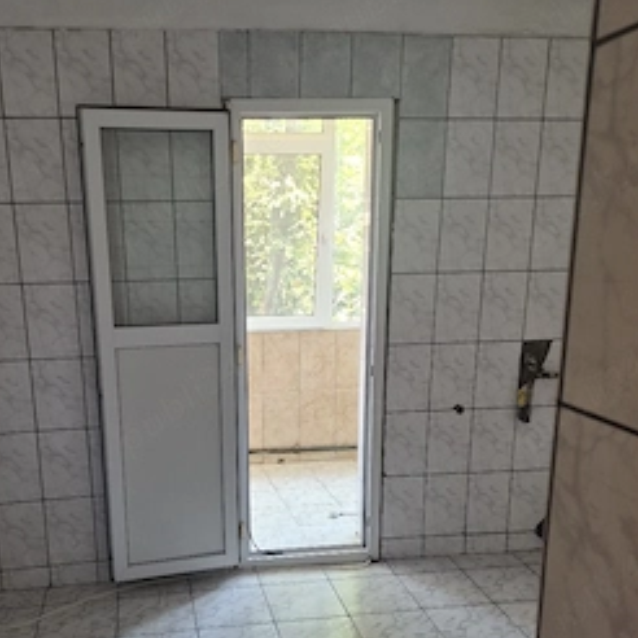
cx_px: 254
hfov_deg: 49.4
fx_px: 688
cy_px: 420
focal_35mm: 33
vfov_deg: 49.0
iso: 160
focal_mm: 5.4
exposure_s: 1/100
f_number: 1.8
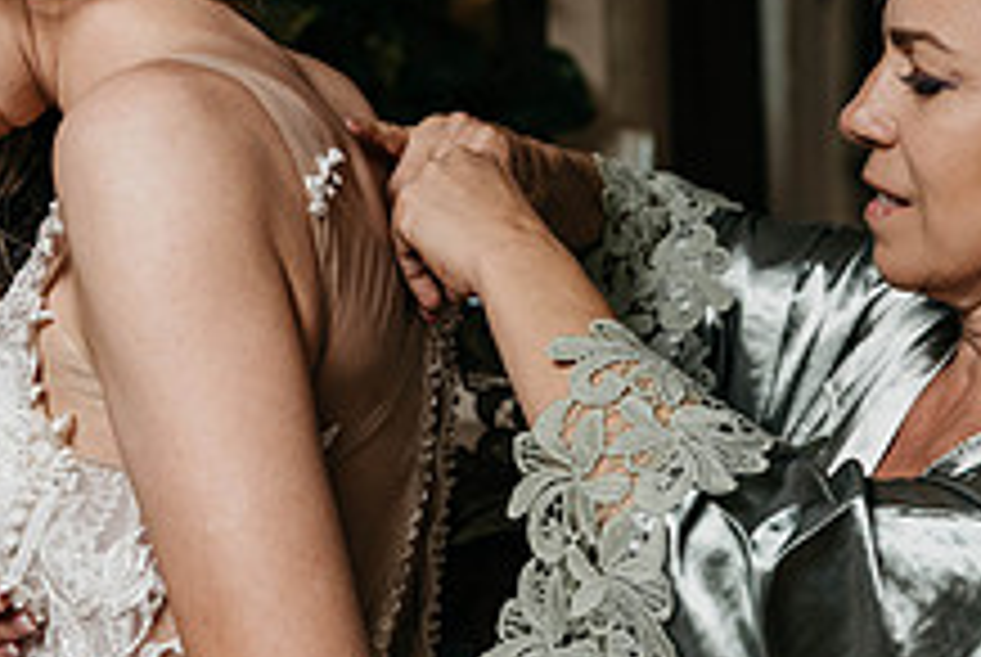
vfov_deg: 13.6
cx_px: 684
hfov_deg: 20.1
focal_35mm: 101
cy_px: 443
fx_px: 2756
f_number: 2.8
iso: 1000
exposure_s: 1/640
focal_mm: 38
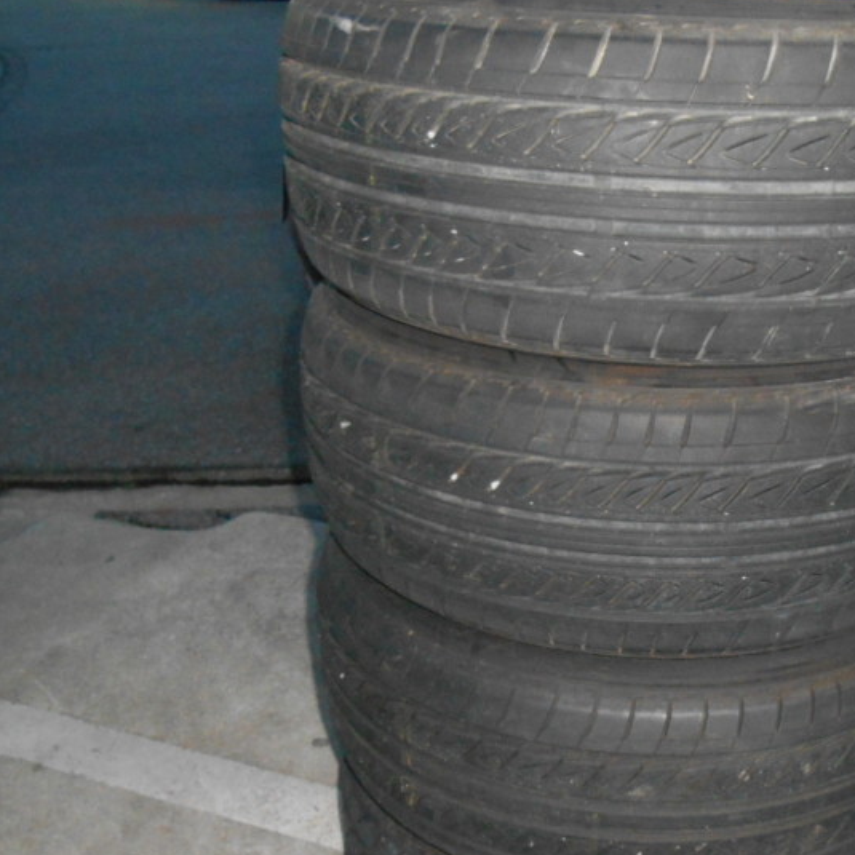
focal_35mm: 44
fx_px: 1230
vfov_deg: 37.9
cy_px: 582
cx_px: 610
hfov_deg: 37.7
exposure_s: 1/25
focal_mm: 4.7
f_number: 3.4
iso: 450
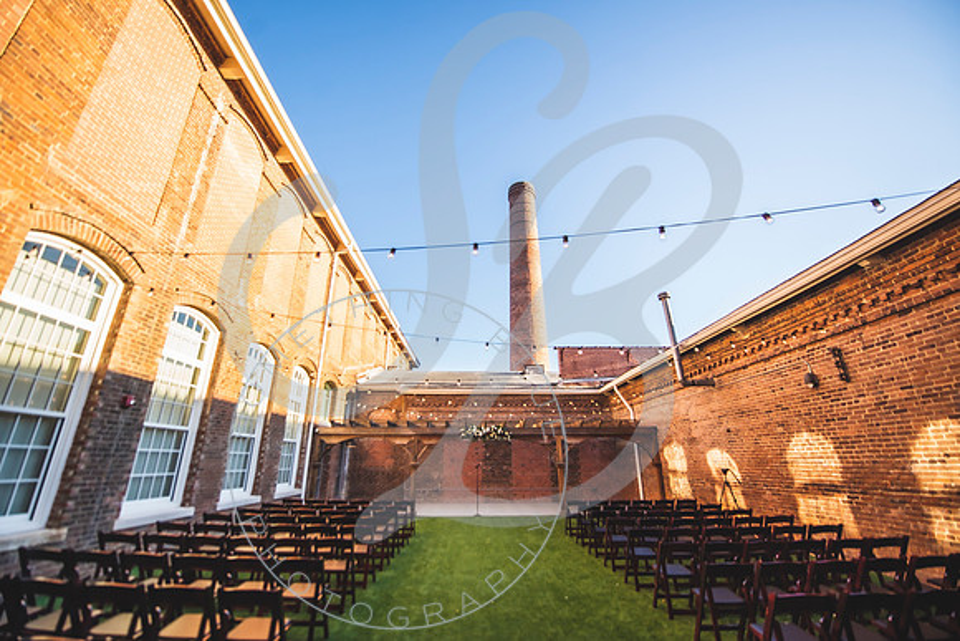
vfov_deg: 79.7
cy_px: 320
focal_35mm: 14
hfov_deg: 102.7
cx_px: 480
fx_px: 384
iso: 250
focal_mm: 14
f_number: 2.8
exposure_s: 1/1000
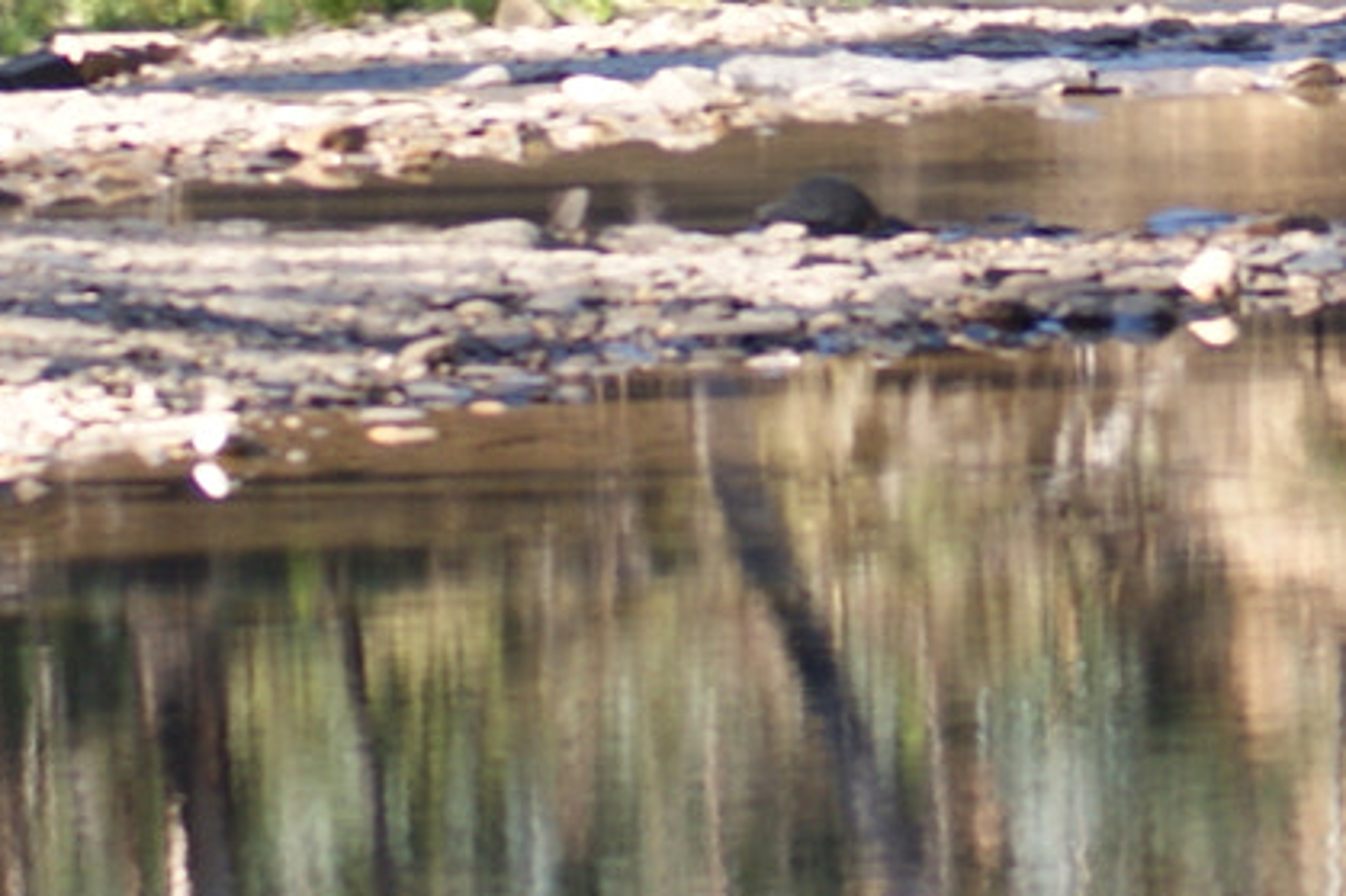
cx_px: 1519
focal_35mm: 403
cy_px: -438
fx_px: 15078
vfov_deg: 3.4
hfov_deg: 5.1
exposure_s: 1/100
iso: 100
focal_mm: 55
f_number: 5
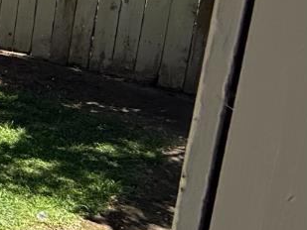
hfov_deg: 15.2
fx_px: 603
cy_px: -10
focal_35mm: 68
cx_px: -429
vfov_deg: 20.8
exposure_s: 1/734
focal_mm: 2.22
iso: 50
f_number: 2.2
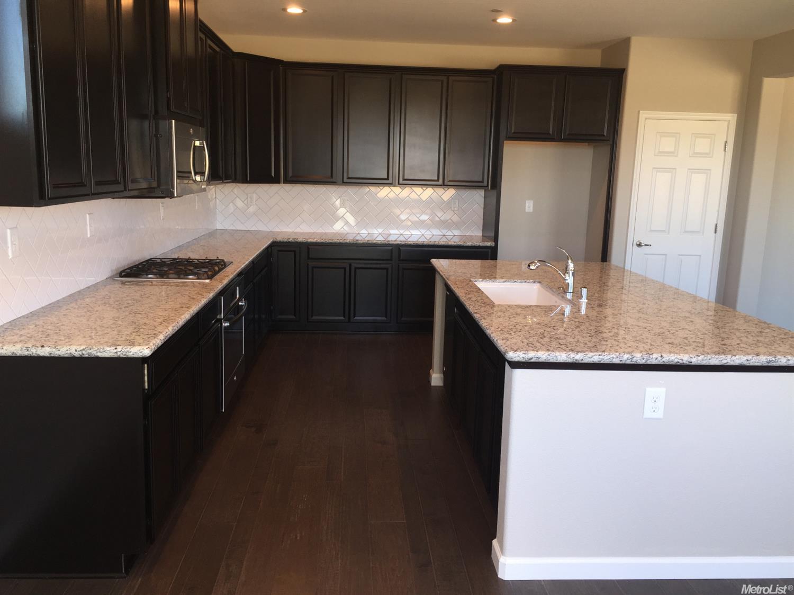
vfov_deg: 48.2
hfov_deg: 61.7
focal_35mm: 29
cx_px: 397
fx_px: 665
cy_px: 298
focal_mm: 4.15
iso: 32
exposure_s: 1/46
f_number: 2.2
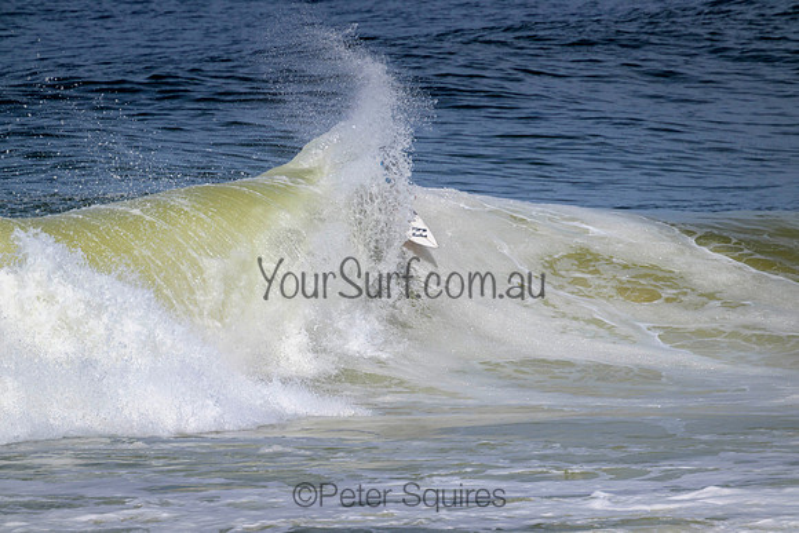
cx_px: 400
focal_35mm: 800
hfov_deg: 2.6
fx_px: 17759
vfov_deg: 1.7
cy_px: 266
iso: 400
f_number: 11
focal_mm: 800
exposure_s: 1/2000
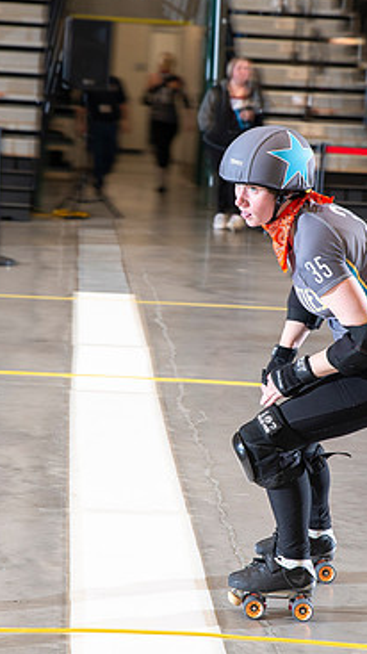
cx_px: 194
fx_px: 2010
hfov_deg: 10.4
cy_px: 318
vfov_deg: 18.5
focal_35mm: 116
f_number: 5.6
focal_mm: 70
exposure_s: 1/160
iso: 640
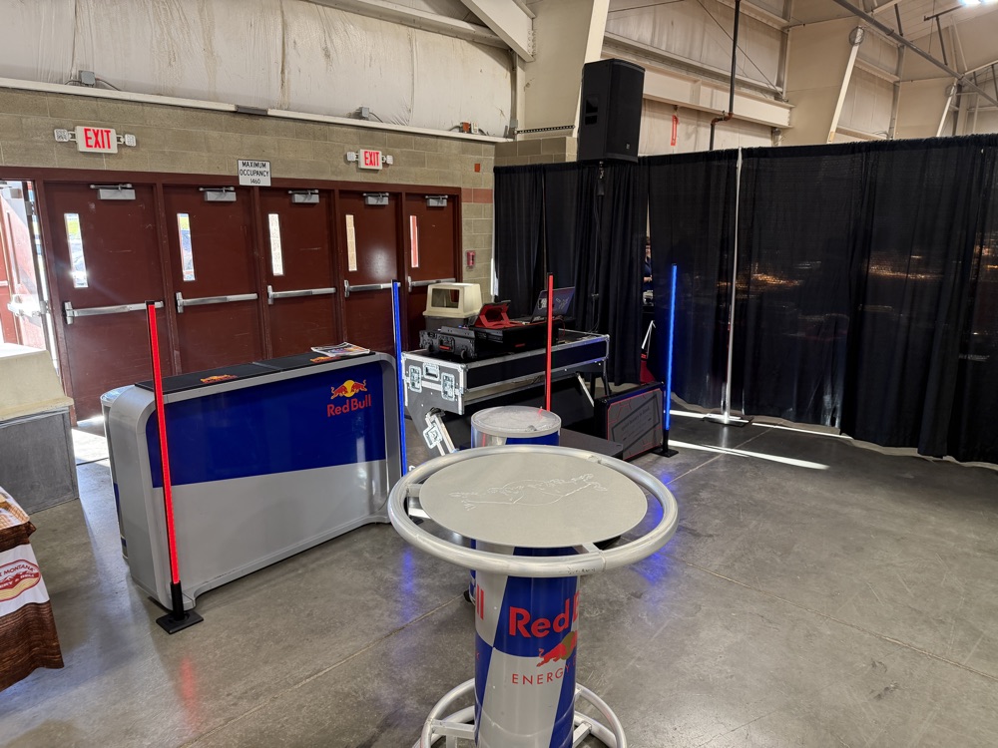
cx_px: 499
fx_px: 692
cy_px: 374
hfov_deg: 71.6
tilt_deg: -12.2
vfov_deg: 56.8
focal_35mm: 24
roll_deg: -1.3
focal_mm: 6.76
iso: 160
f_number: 1.78
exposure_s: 1/60
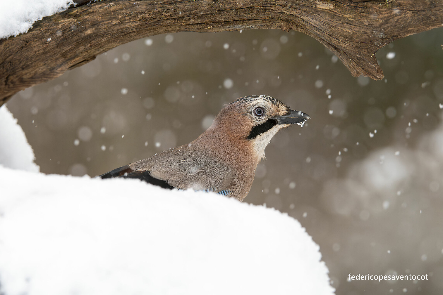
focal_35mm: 390
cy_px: 148
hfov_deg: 5.3
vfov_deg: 3.5
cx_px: 222
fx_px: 4799
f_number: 5.6
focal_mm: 260
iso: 720
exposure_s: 1/500
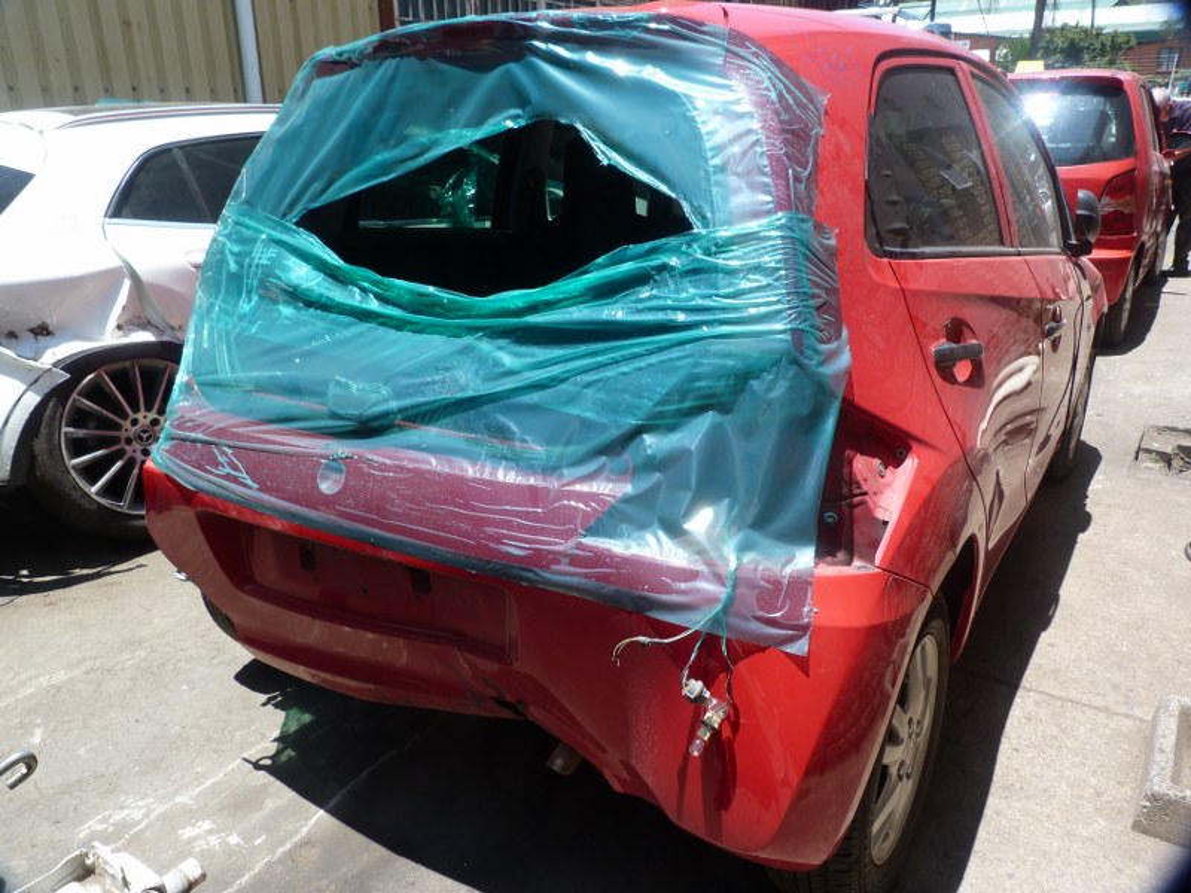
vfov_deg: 54.9
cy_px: 446
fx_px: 860
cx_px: 596
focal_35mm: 25
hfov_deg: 69.4
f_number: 4
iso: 80
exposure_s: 1/250
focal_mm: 4.5
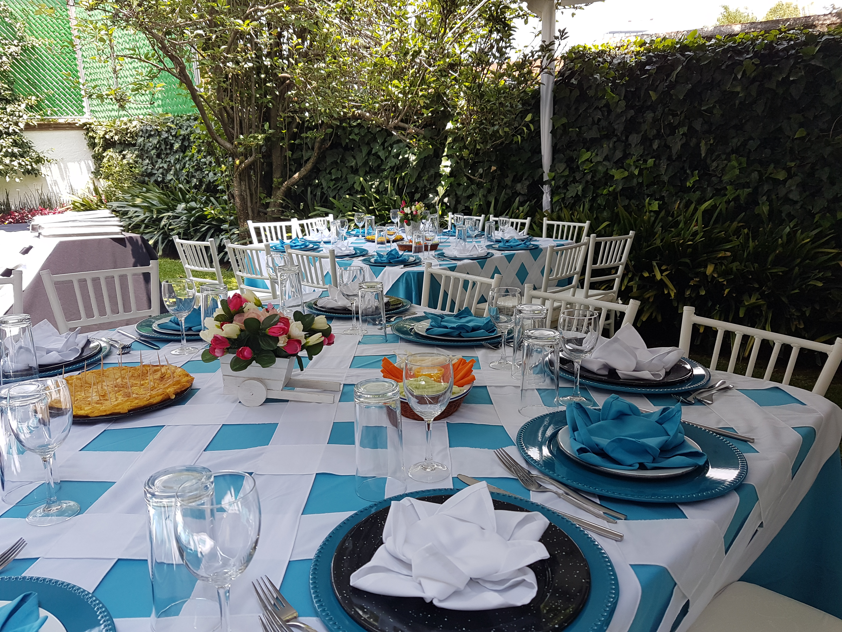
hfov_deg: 67.3
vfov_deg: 53.1
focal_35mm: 26
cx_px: 421
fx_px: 632
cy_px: 316
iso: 40
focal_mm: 4.2
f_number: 1.7
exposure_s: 1/288
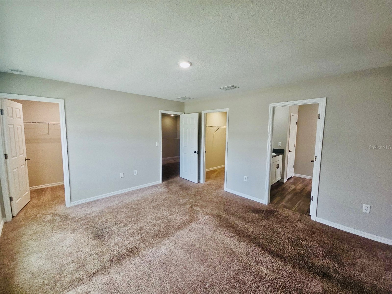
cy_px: 147
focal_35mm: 13
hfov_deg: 106.2
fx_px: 147
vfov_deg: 89.9
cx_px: 196
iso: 54
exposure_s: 1/60.2
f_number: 2.2
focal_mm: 2.2
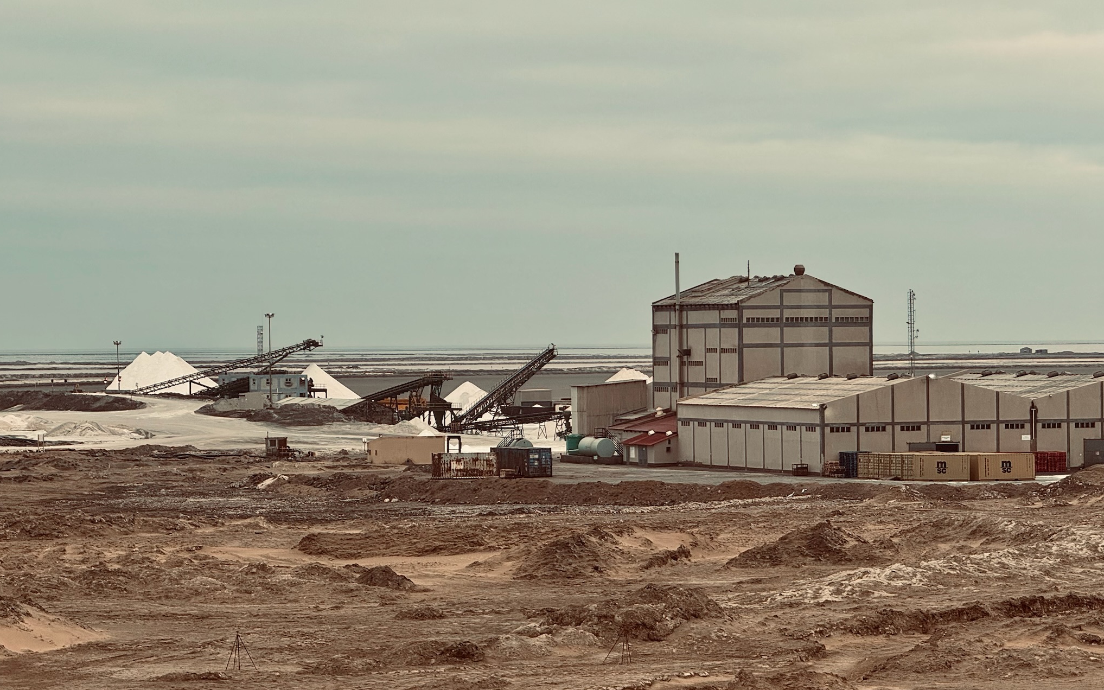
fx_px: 3851
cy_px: 338
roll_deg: +0.3
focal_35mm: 128
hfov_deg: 16.3
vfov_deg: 10.2
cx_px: 550
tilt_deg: +0.1
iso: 50
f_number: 2.8
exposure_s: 1/365
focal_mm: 15.66
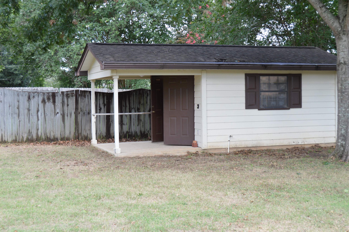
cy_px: 116
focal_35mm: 51
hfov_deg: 38.9
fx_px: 494
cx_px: 174
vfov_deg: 26.4
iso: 250
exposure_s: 1/125
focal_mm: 34
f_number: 5.6
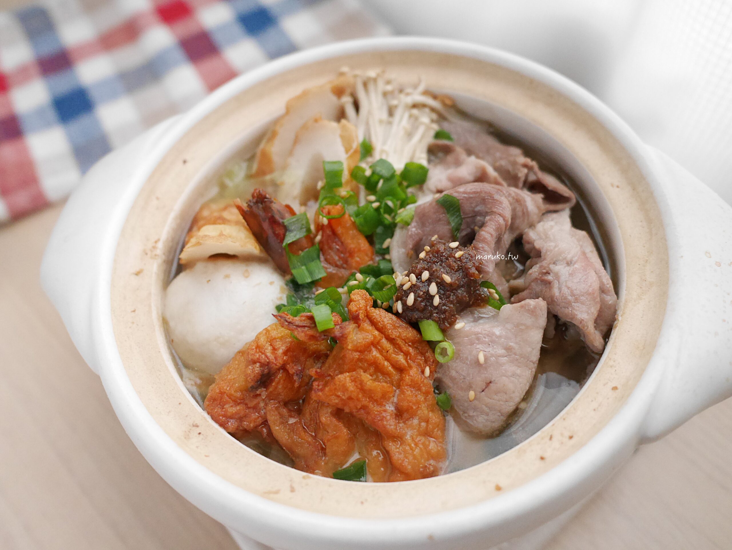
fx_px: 635
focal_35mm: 30
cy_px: 275
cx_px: 366
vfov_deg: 46.8
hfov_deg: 59.9
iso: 3200
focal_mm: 15
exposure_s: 1/40
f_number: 2.5
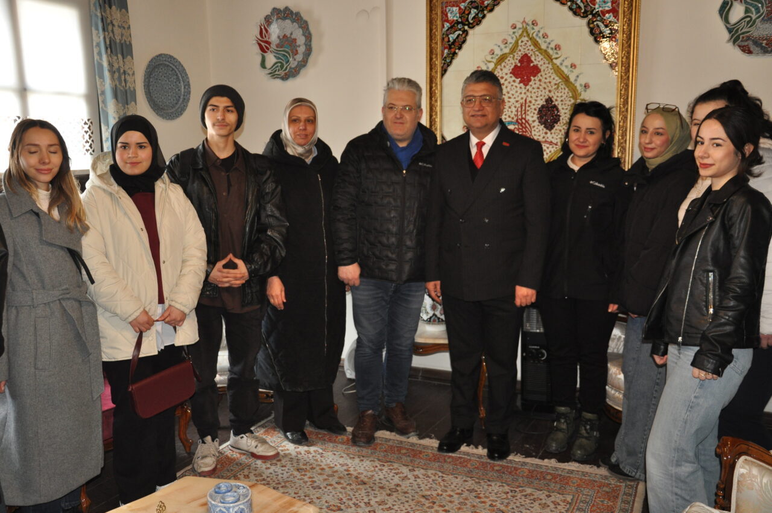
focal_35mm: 33
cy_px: 256
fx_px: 707
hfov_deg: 57.3
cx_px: 386
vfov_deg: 39.9
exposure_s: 1/60
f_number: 3.8
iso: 800
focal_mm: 22
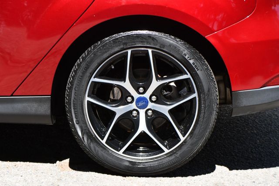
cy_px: 93
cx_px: 140
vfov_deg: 8.7
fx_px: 1216
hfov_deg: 13.1
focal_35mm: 157
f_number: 6.3
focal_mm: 105
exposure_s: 1/250
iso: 200
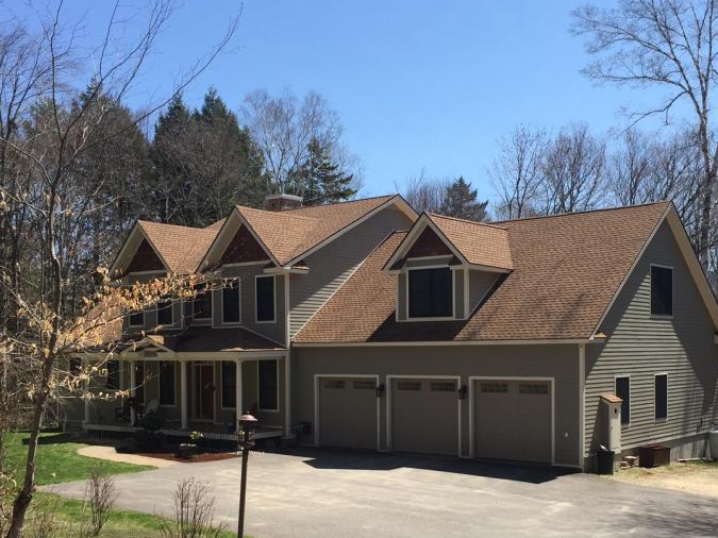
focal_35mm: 44
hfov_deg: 42.9
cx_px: 393
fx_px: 912
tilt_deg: -0.2
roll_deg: +0.4
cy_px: 364
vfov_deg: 32.6
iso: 32
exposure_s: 1/1464
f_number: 2.2
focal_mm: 4.15
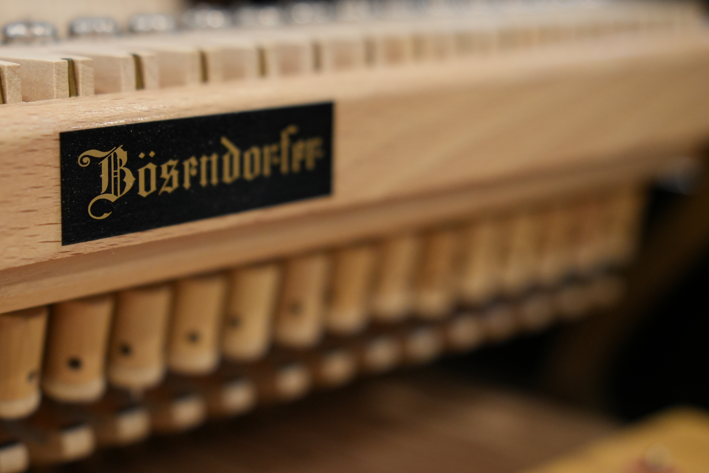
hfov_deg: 25.6
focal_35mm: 79
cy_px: 219
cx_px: 222
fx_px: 1550
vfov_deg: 17.3
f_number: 2.8
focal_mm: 37
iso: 800
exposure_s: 1/60
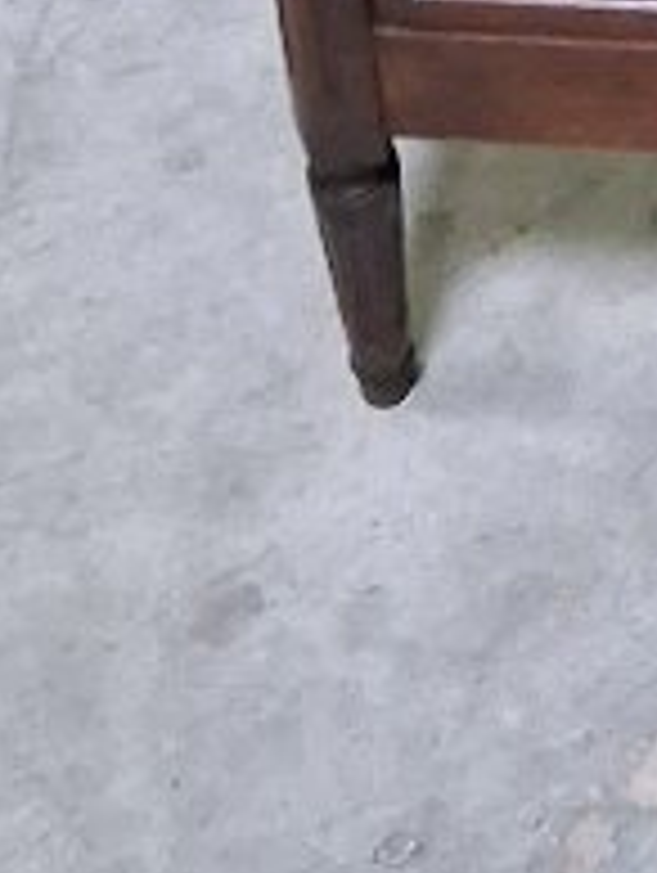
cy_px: -1395
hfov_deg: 8.7
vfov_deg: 10.0
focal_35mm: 167
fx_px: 4217
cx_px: 994
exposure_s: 1/20
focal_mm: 4
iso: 1000
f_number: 1.8
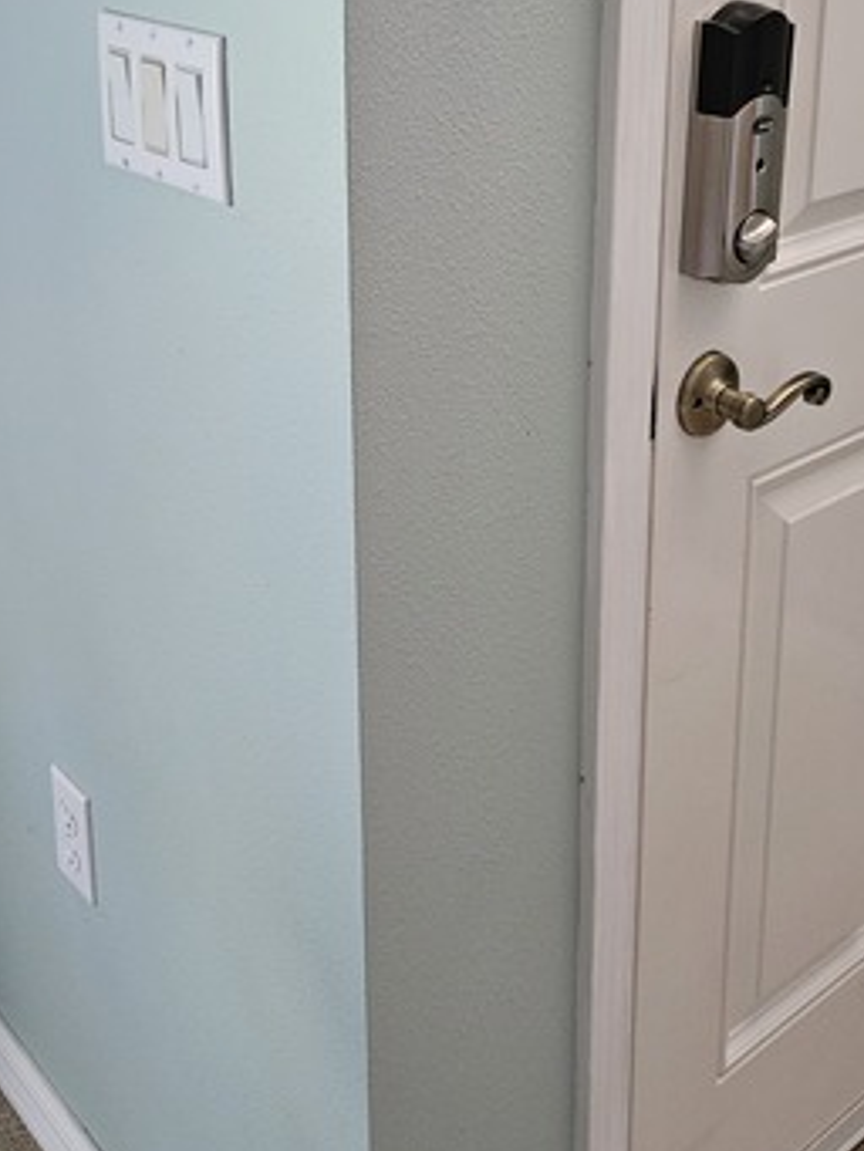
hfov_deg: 32.2
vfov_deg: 40.4
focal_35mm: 45
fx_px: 1497
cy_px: 241
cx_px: 412
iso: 640
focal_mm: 5.4
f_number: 1.8
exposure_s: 1/60
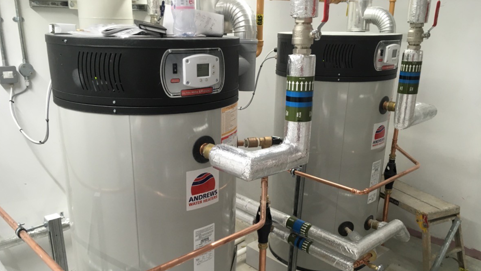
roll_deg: -0.7
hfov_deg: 61.0
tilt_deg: -21.1
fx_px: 408
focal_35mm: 32
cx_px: 238
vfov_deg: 36.4
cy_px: 175
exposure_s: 1/33
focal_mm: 4.15
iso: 50
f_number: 2.2
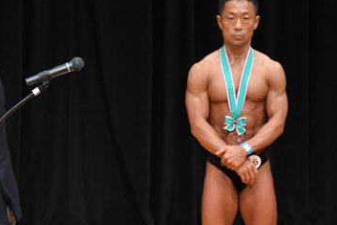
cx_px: 30
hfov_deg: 3.7
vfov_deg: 2.5
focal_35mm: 560
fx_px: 5240
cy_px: 204
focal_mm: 170
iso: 4000
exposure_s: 1/400
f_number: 5.6
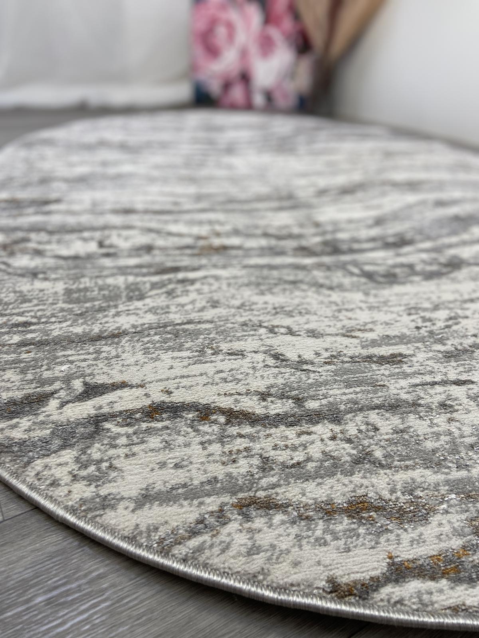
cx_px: 240
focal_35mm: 26
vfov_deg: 67.3
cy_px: 319
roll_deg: -3.1
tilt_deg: -30.3
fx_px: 480
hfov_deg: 53.1
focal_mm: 4.25
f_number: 1.8
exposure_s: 1/122
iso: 64
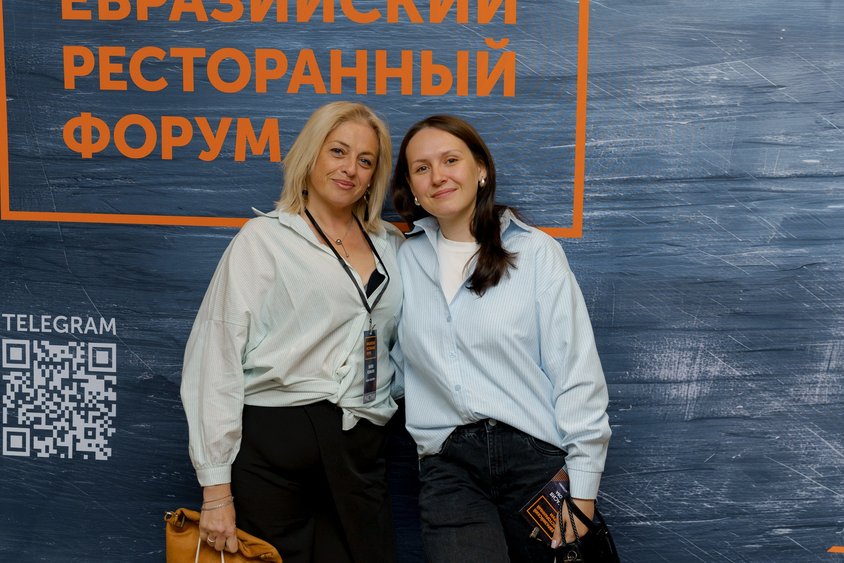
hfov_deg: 33.1
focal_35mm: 61
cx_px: 422
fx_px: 1422
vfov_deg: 22.4
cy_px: 282
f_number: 3.5
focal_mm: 57
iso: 400
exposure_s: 1/125
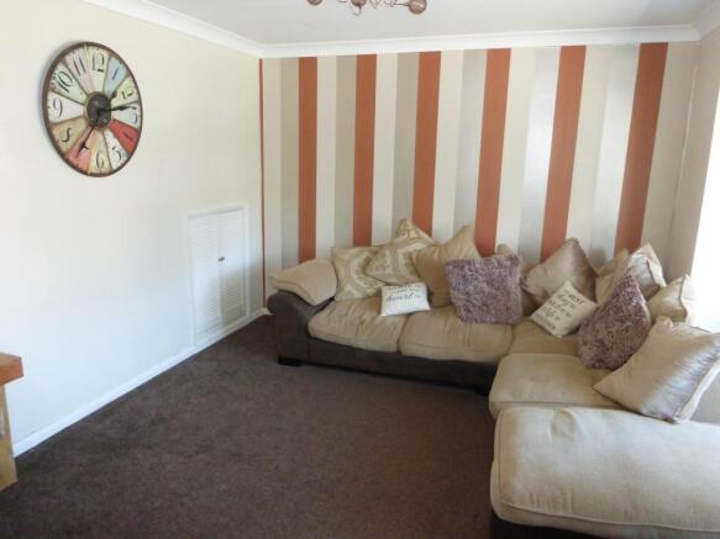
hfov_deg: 69.4
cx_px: 360
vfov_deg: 54.9
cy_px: 270
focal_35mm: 25
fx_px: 520
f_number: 3.3
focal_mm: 4.3
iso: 800
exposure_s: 1/60
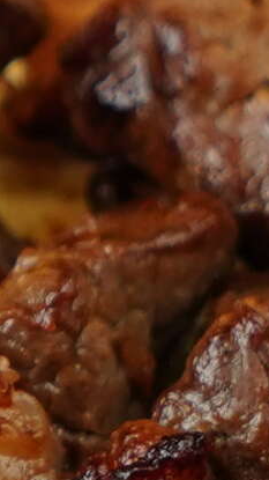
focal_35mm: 523
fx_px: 6641
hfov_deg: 2.3
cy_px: 479
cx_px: -338
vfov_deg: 4.1
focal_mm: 46
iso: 640
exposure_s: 1/125
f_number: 4
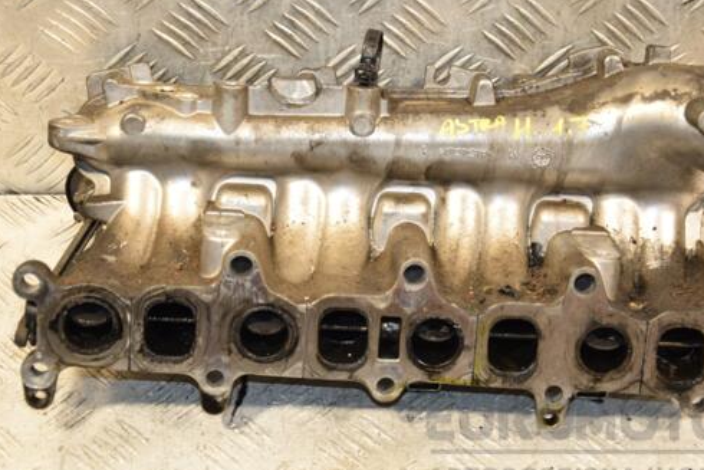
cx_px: 399
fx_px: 1616
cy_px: 227
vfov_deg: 16.5
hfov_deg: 24.6
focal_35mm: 83
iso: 800
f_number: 4.8
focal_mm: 45
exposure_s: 1/160
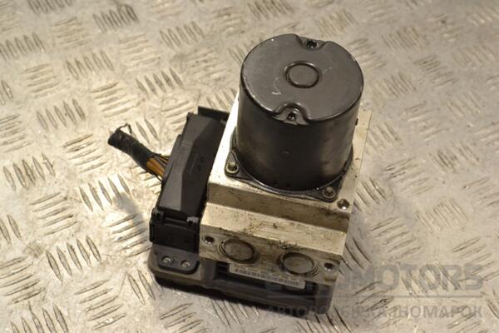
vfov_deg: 19.7
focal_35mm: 69
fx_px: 956
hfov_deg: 29.2
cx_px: 250
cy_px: 166
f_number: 9
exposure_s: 1/320
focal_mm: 46
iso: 3200
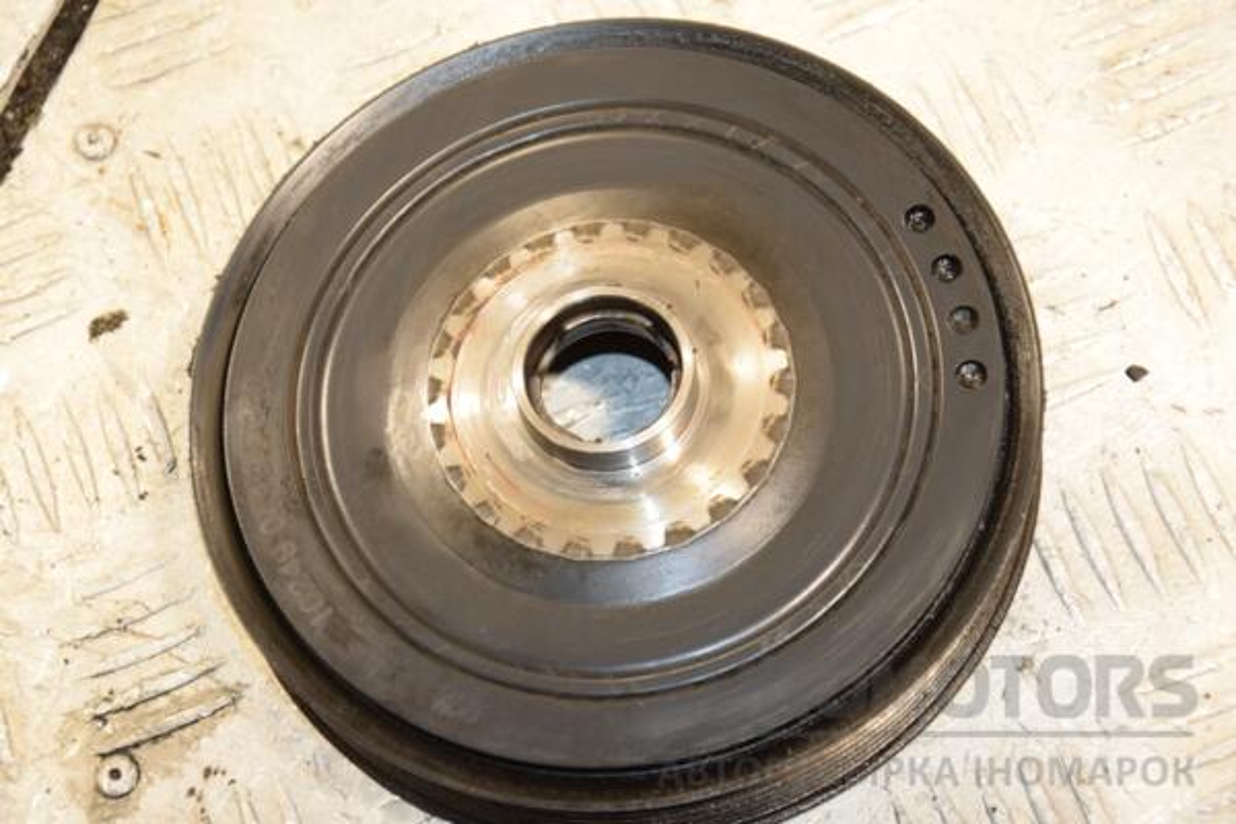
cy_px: 412
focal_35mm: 99
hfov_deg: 20.6
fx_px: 3399
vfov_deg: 13.8
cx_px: 618
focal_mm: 66
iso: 800
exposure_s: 1/160
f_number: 5.3
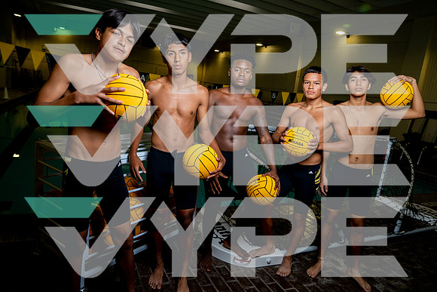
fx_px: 291
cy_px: 146
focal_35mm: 24
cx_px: 218
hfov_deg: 73.7
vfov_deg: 53.2
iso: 100
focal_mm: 24
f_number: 4.5
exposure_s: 1/250
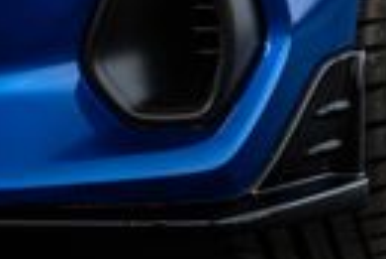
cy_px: -254
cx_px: -101
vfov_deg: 3.4
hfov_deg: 5.1
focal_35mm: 399
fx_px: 4283
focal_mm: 48
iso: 1000
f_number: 5.2
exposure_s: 1/80
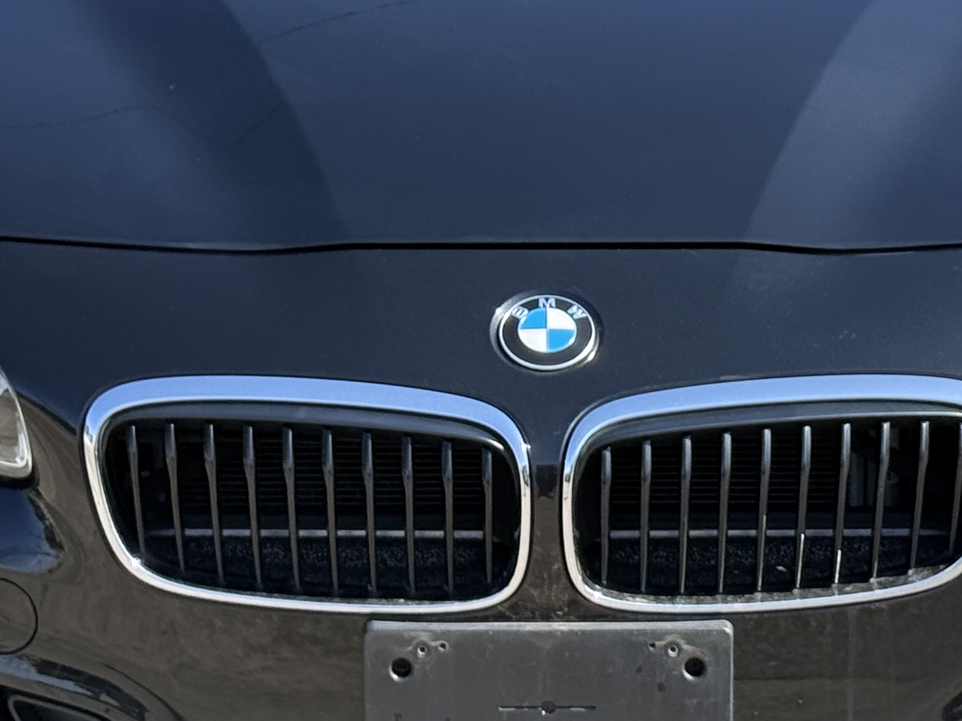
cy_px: 172
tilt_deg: -12.1
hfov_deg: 14.8
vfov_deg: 11.1
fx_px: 3696
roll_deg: -1.4
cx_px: 525
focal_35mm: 133
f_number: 1.78
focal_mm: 6.76
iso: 100
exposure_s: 1/2146
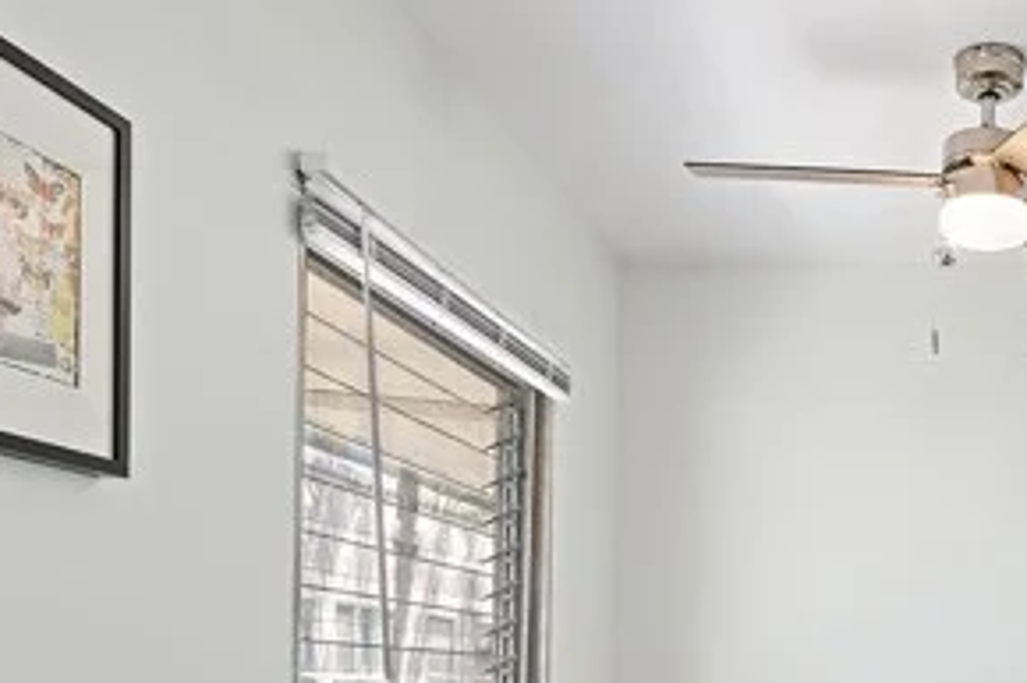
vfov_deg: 29.5
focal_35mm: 42
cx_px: 995
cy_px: 697
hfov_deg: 41.3
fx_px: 1197
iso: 800
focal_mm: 19
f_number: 6.3
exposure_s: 1/13
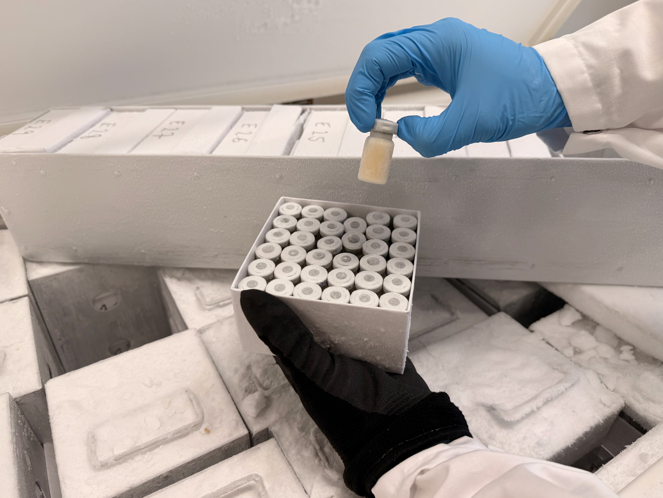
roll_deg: -2.4
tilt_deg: -33.2
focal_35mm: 25
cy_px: 245
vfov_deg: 54.9
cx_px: 336
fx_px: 479
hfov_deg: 69.4
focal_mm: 6.76
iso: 80
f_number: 1.78
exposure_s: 1/121
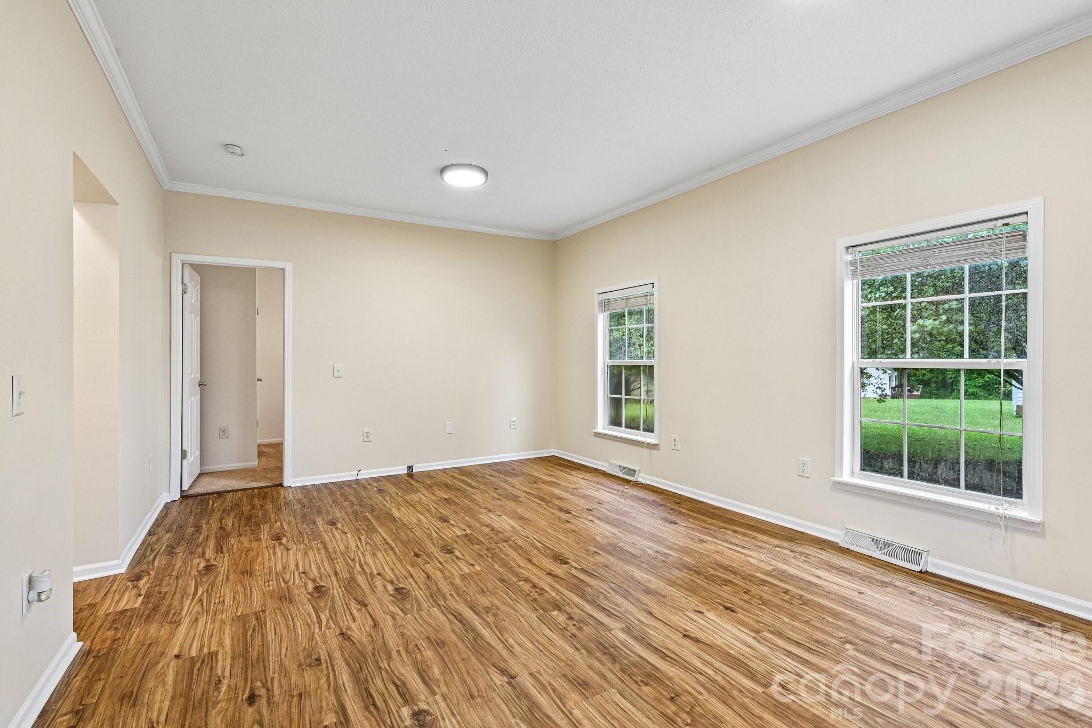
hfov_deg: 95.0
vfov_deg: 72.0
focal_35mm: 16
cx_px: 546
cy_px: 364
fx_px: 500
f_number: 8
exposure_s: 1/13
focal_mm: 16.5
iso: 400
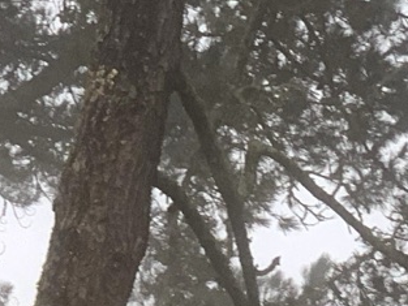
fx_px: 3136
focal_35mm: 266
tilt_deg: +6.1
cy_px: 664
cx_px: 142
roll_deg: -0.1
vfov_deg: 5.4
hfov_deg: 7.4
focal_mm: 6
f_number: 2.4
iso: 64
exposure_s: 1/122
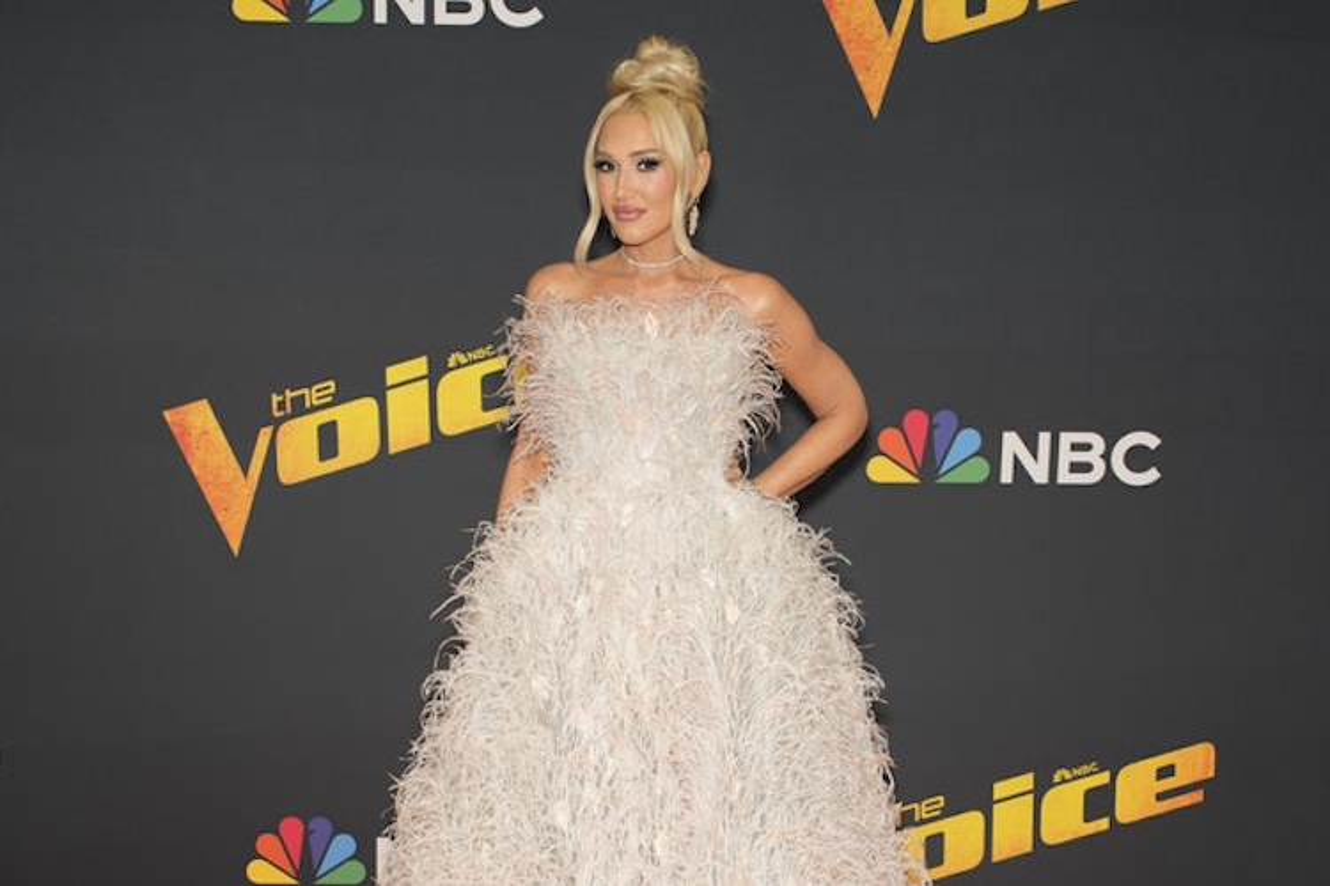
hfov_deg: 57.2
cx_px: 665
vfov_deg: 40.0
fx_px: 1219
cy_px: 443
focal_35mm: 33
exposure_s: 1/200
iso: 400
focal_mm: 33
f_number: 4
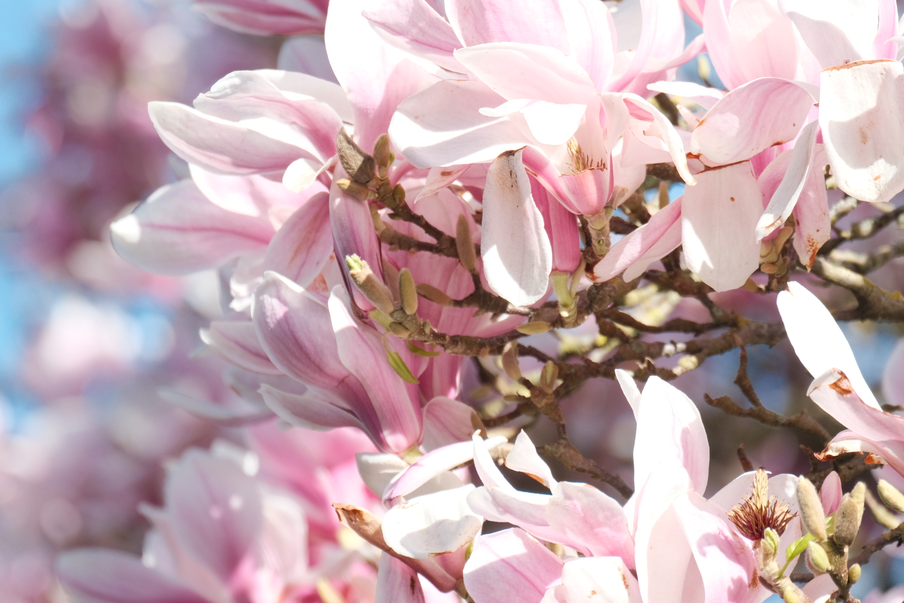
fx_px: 8286
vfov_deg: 4.2
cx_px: 347
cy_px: 239
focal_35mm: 330
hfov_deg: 6.2
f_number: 6.4
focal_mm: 171.6
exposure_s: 1/400
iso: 640
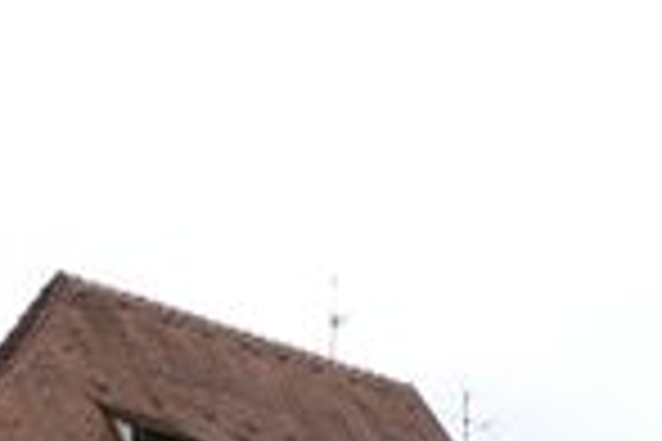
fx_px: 1876
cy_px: 842
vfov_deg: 12.1
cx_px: 464
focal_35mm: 102
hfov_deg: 19.9
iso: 640
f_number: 5
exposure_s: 1/1600
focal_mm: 9.12
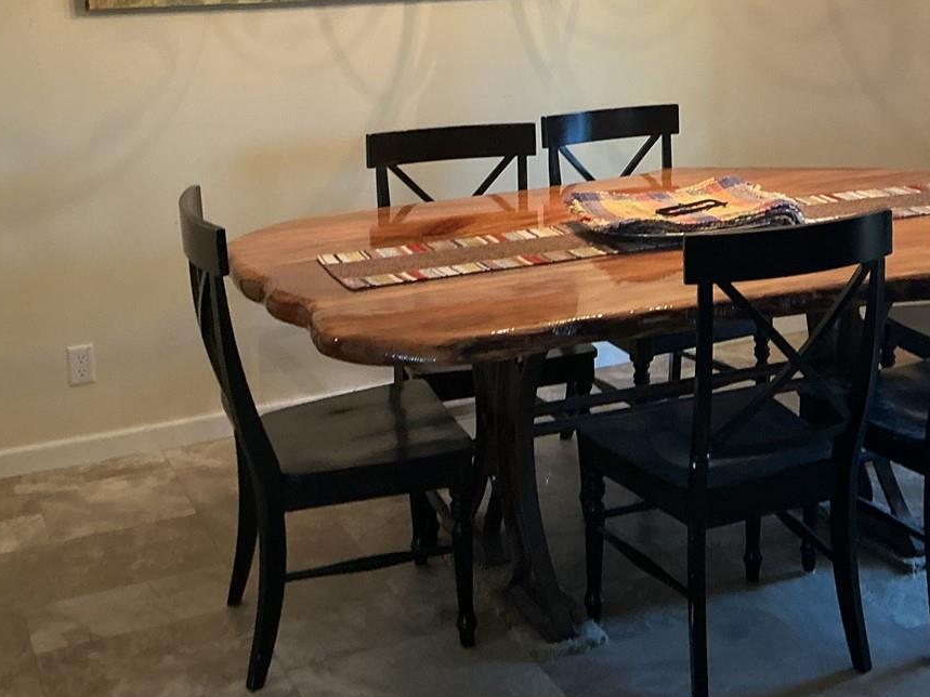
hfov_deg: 35.2
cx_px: 627
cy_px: 111
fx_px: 1451
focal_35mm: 54
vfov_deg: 26.4
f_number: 1.8
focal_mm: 3
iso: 100
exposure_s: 1/60
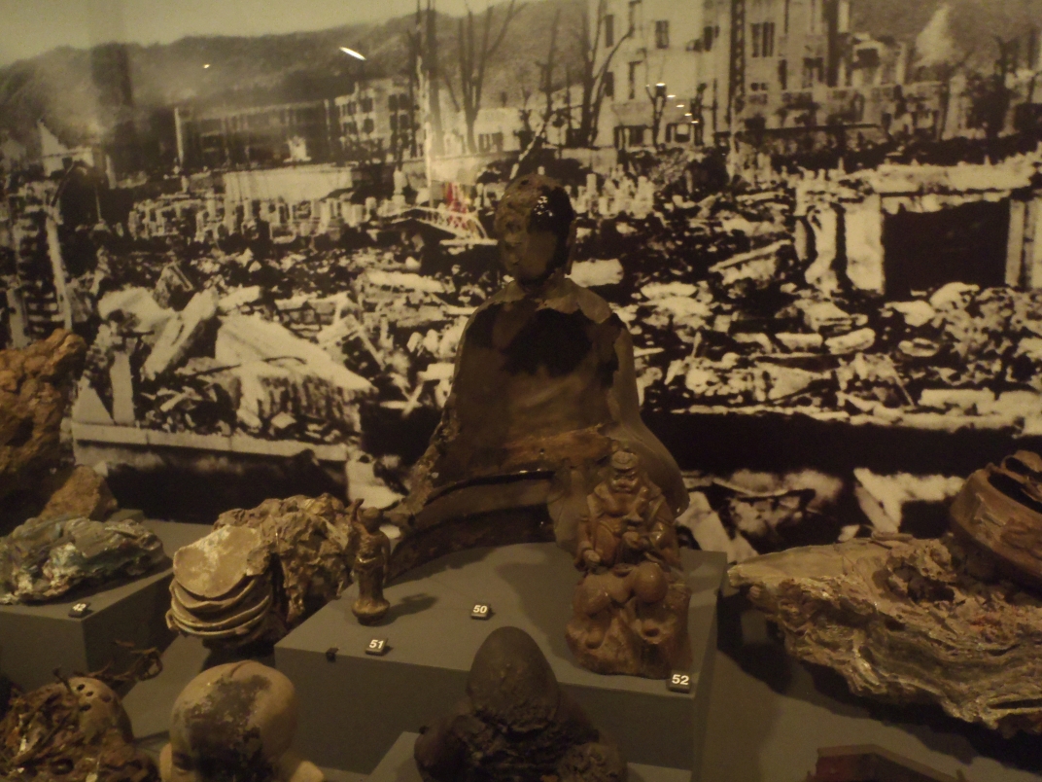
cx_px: 521
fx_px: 843
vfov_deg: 49.7
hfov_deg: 63.4
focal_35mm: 28
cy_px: 391
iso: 400
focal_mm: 5
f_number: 3.5
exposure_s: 1/8
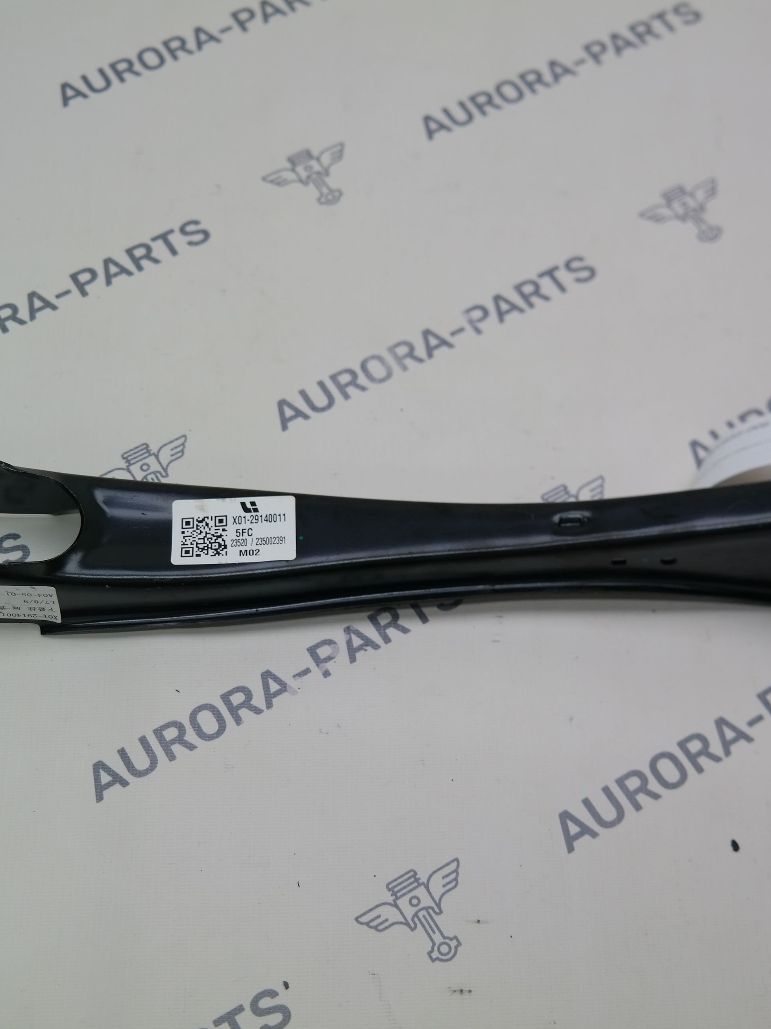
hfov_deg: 28.0
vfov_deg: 36.8
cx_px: 430
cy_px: 514
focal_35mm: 52
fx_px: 1544
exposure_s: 1/100
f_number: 4
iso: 100
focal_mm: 24
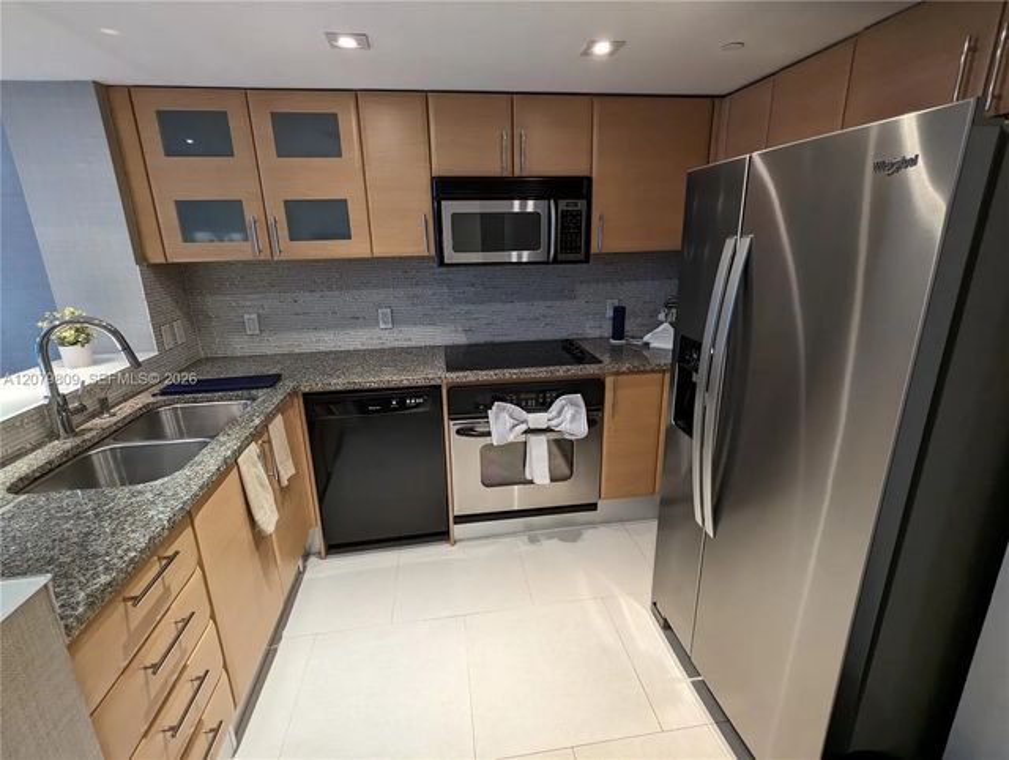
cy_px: 380
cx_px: 504
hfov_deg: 94.4
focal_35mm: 16
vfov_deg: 78.3
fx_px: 467
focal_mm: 2.35
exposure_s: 1/24
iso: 121
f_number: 2.2
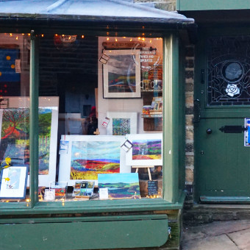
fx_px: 392
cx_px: 159
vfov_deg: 35.3
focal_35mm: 48
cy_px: 117
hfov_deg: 35.1
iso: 1600
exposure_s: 1/60
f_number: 4
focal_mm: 16
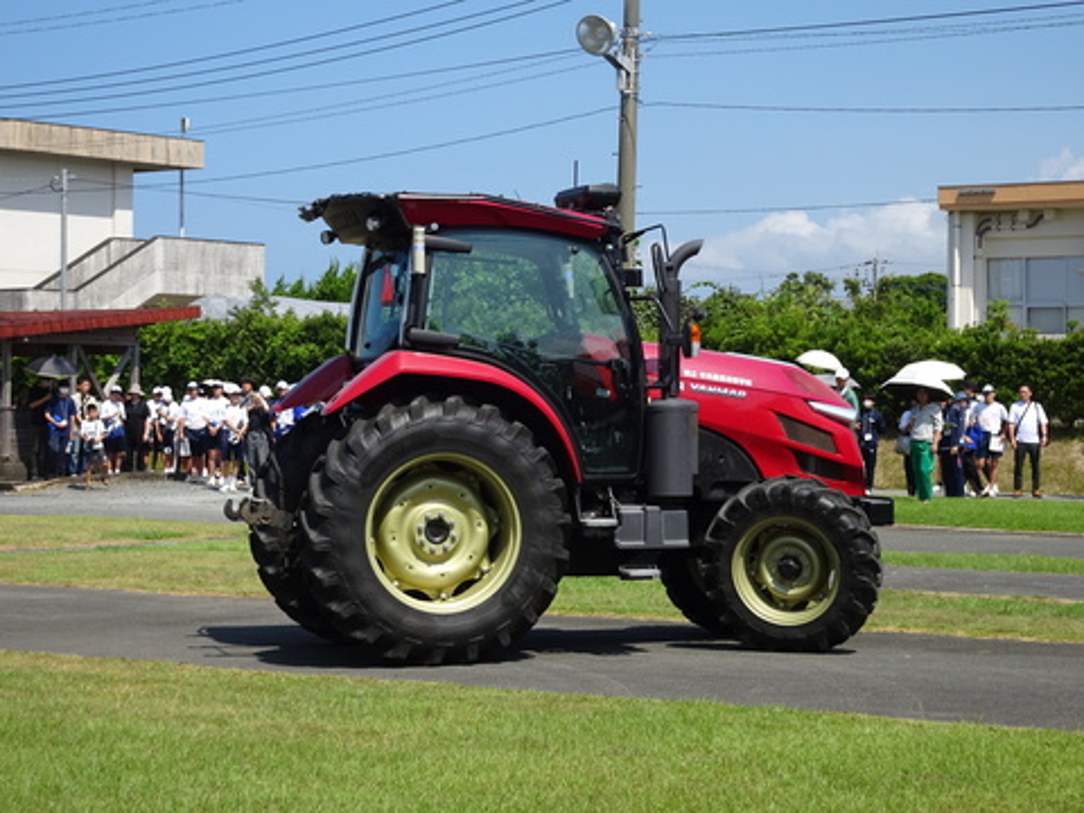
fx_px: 2662
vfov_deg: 17.4
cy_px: 406
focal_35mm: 85
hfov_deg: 23.0
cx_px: 542
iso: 80
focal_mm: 14.54
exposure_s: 1/500
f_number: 5
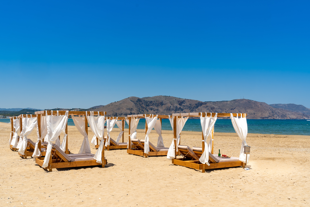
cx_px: 155
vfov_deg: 37.9
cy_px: 104
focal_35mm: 35
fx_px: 301
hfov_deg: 54.4
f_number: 8
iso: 50
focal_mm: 35
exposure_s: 1/250
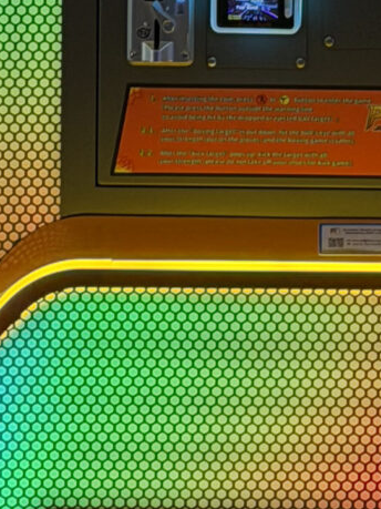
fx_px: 3935
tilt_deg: -3.8
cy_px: -304
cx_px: 331
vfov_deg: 7.2
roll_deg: -0.3
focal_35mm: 268
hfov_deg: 5.5
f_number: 1.78
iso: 80
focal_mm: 6.76
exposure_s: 1/100
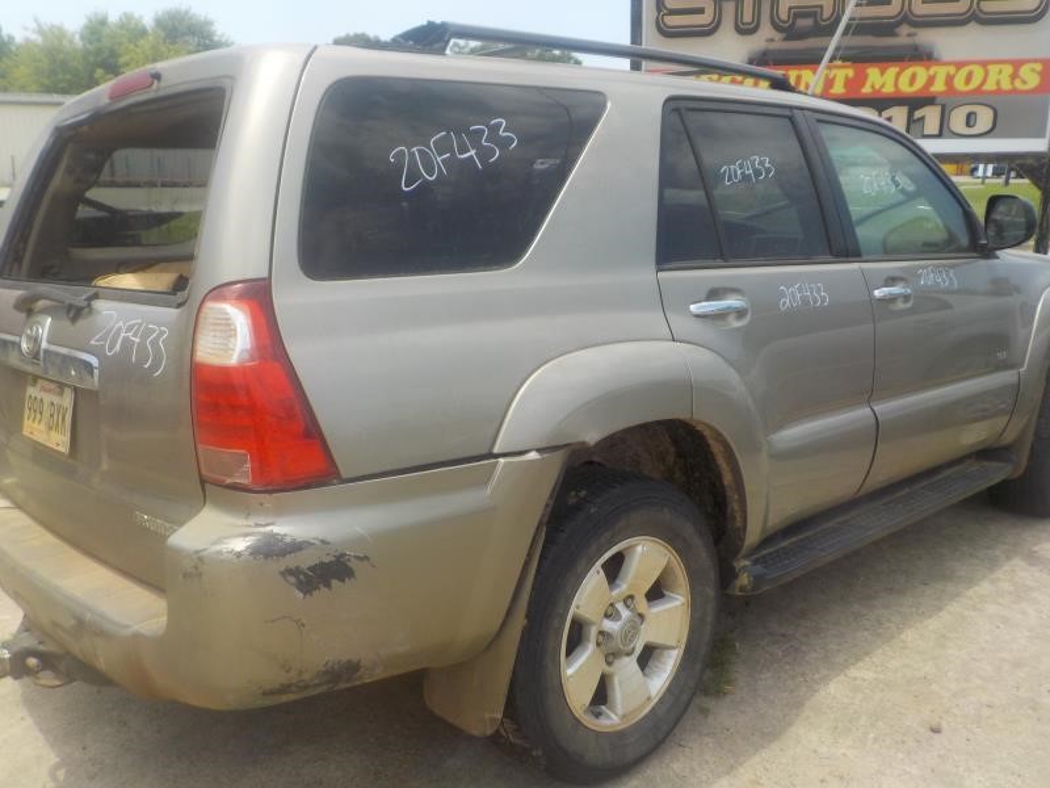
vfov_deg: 46.8
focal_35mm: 30
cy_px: 394
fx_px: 910
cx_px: 525
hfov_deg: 60.0
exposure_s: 1/800
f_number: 3.3
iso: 125
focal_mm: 4.1
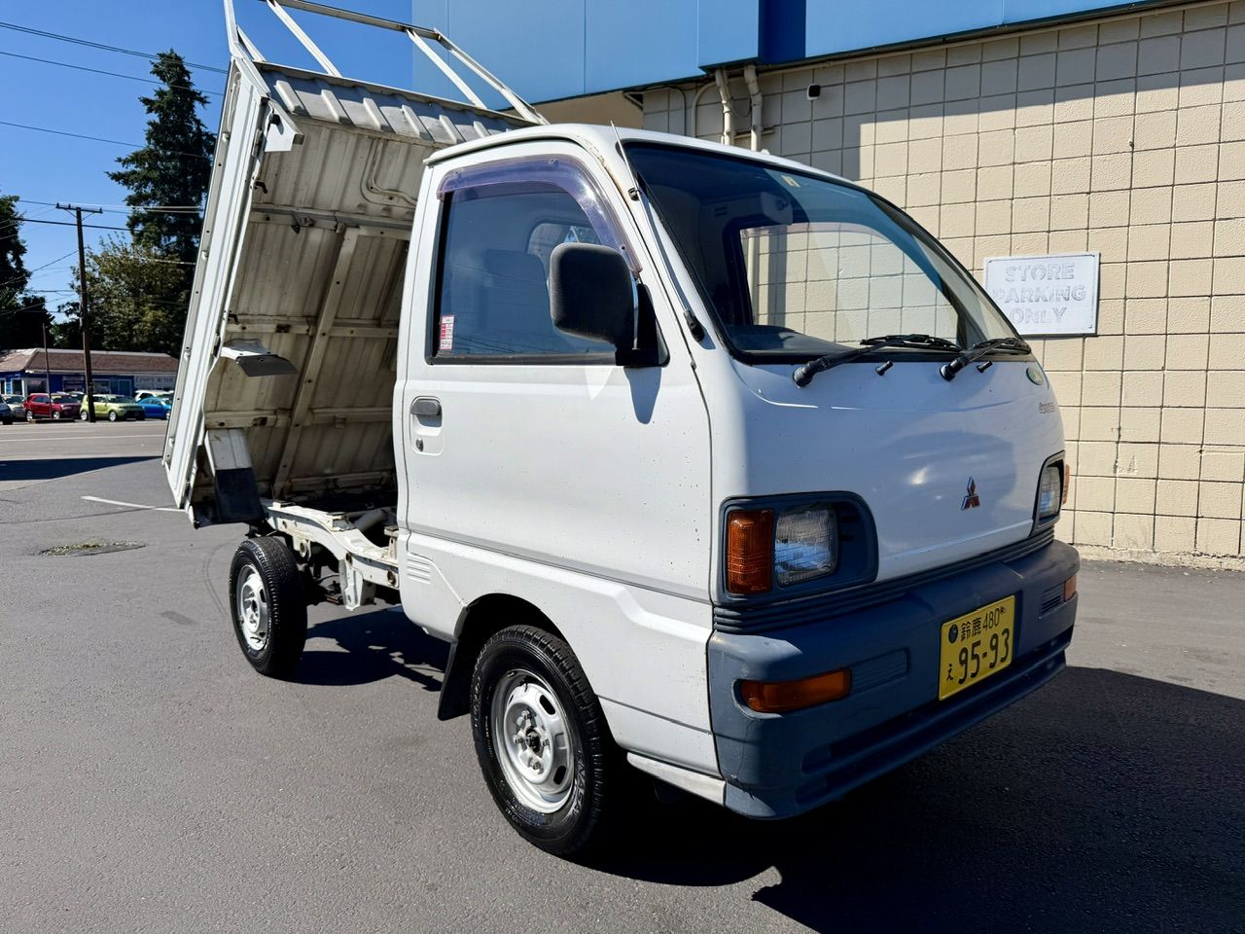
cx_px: 622
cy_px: 467
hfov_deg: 71.6
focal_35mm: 24
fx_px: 863
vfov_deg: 56.8
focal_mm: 6.76
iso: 80
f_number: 1.78
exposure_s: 1/7353
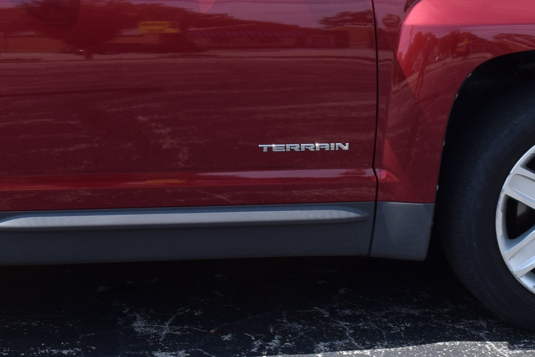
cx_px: 4
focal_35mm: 102
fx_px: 1515
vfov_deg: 13.3
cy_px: 12
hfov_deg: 19.5
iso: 200
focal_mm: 20
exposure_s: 1/250
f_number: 8
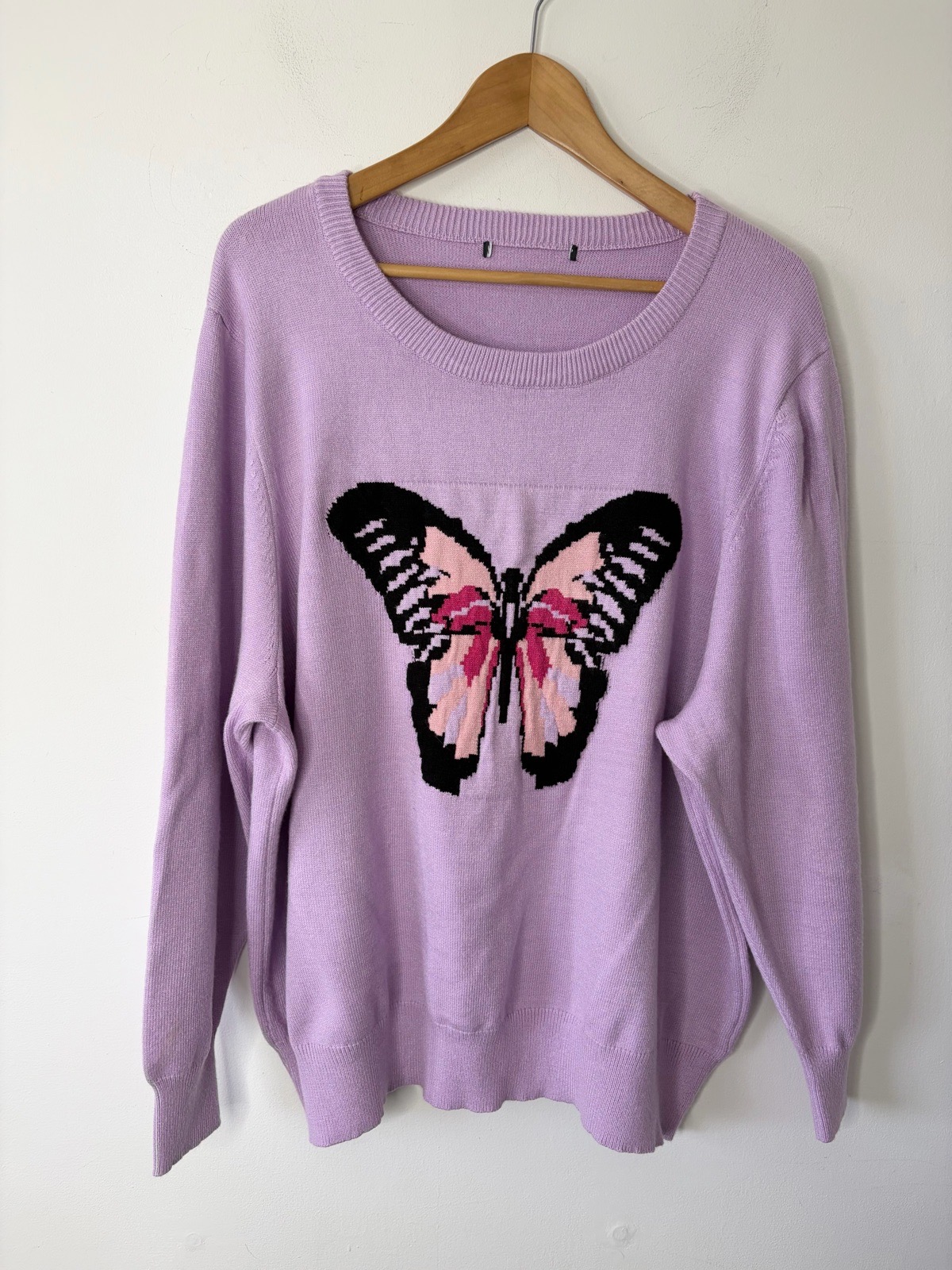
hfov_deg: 53.1
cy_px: 635
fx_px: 953
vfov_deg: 67.3
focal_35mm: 26
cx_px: 476
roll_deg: -1.1
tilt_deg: -8.3
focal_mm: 5.96
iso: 50
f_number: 1.6
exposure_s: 1/122
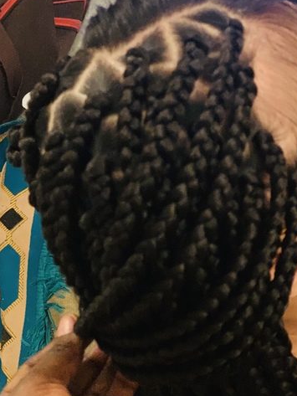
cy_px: 241
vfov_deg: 29.3
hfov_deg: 22.2
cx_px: 174
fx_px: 755
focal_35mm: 66
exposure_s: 1/25
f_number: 2.4
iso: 640
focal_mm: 6
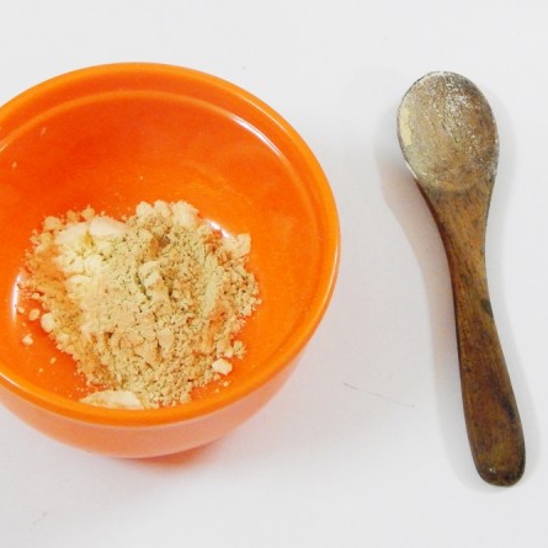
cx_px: 207
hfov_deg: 15.5
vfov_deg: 15.6
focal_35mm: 112
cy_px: 275
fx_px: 2006
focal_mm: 16.6
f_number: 4.4
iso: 800
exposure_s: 1/13
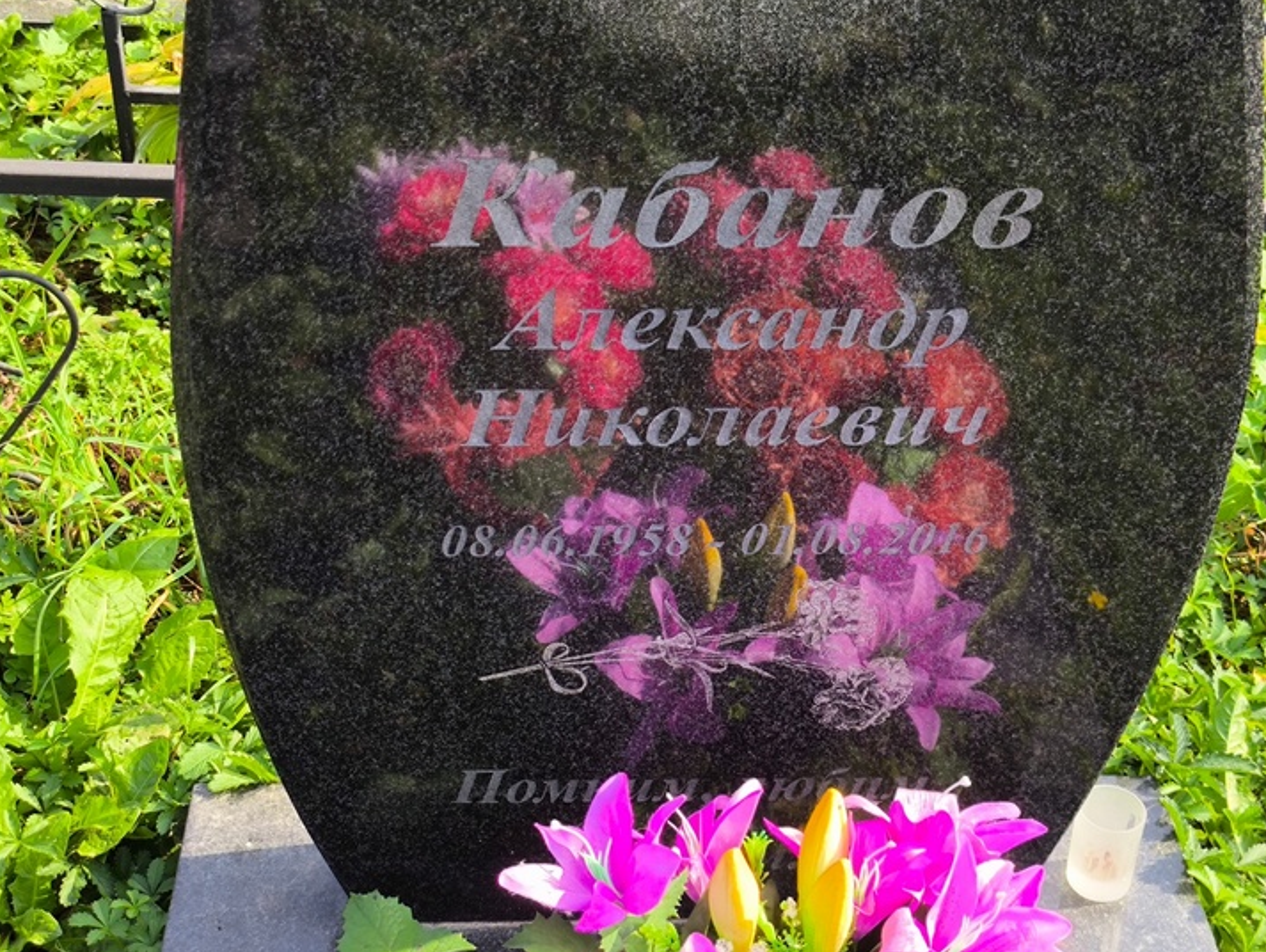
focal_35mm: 56
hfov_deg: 34.3
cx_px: 644
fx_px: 2050
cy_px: 462
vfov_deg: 26.1
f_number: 1.7
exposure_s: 1/463
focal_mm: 4.71
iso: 50
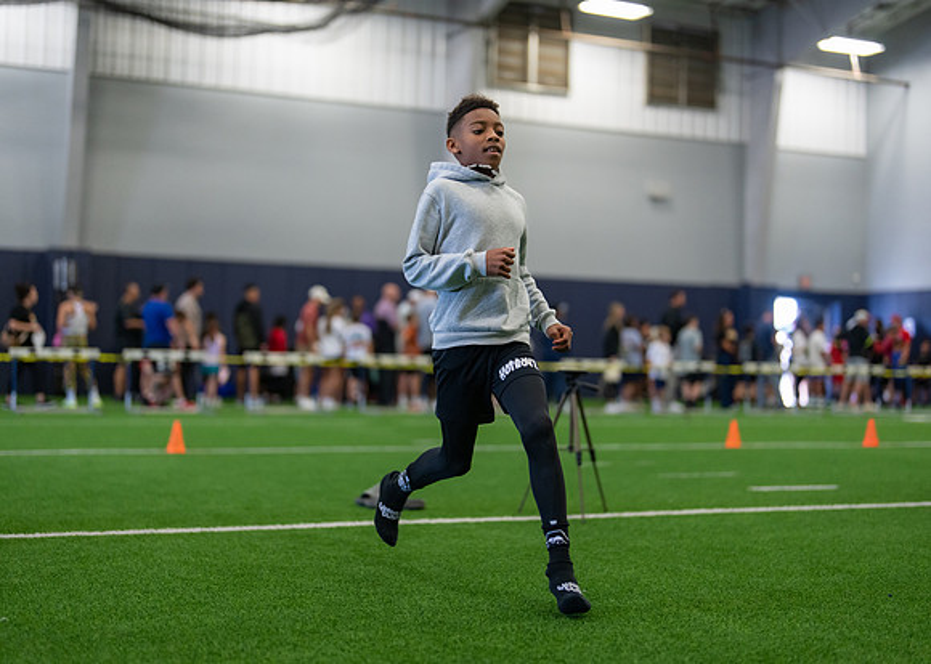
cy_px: 332
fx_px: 1404
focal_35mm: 53
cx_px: 466
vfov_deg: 26.6
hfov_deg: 36.7
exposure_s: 1/1000
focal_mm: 50
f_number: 1.2
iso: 1250
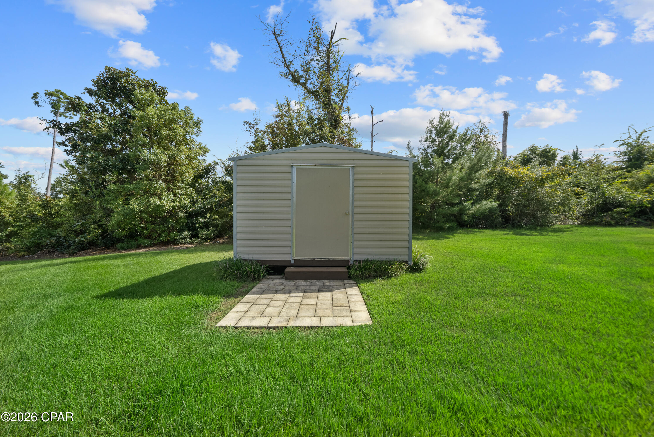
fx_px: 218
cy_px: 218
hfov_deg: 112.6
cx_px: 327
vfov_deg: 90.1
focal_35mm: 12
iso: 250
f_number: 7.1
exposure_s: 1/160
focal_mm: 12
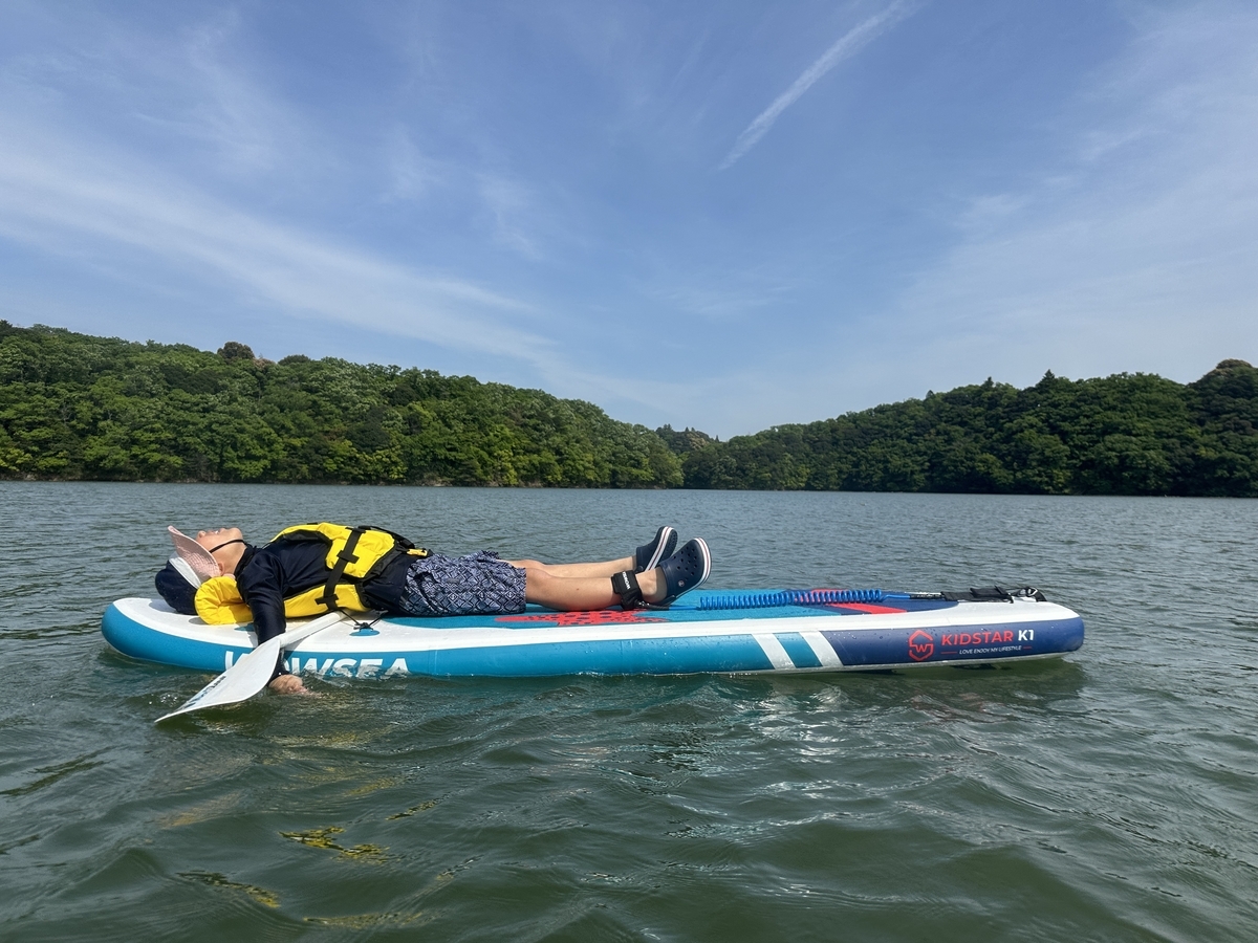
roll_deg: -0.7
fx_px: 872
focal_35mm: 24
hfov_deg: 71.6
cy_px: 472
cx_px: 629
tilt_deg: +1.1
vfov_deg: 56.8
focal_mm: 6.86
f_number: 1.78
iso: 80
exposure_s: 1/5525
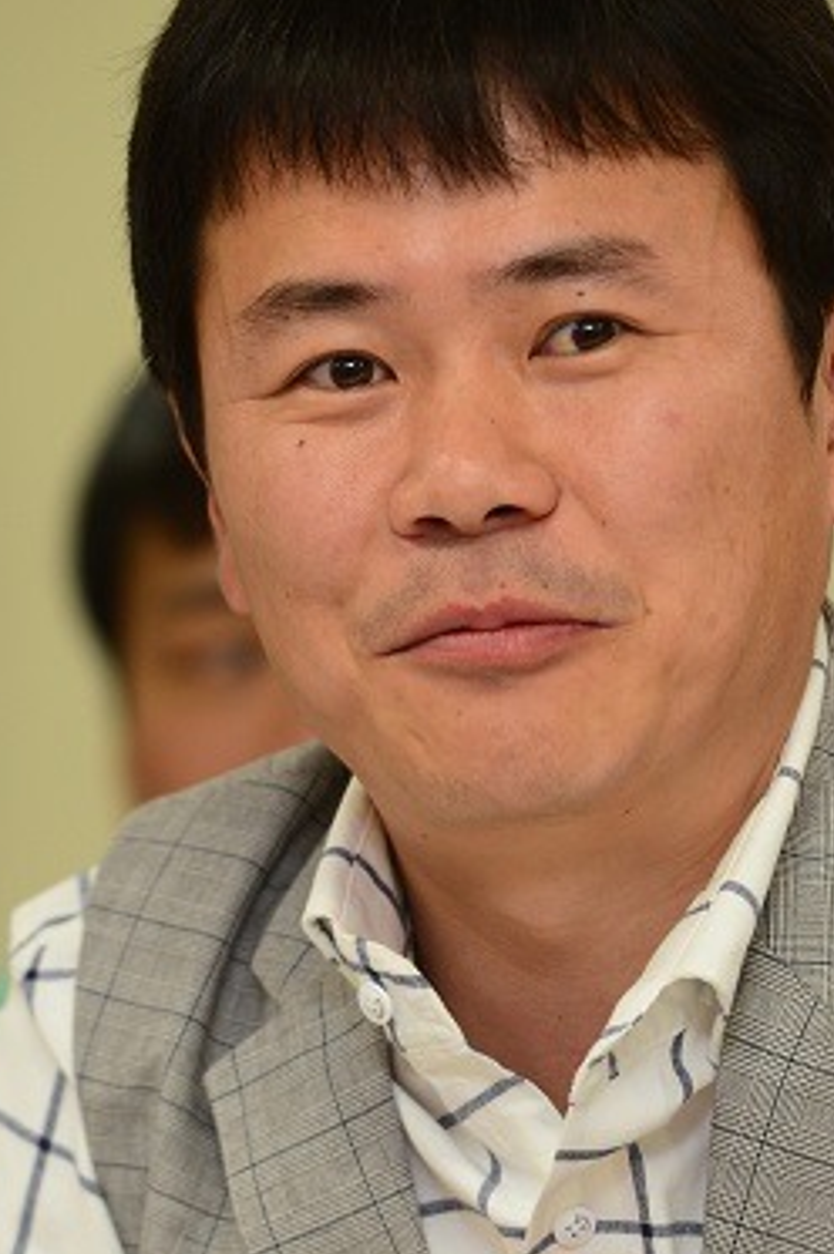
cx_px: 410
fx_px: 14029
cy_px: 933
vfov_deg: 5.1
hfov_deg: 3.4
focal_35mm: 403
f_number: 4.5
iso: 1000
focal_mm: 200
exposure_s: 1/125
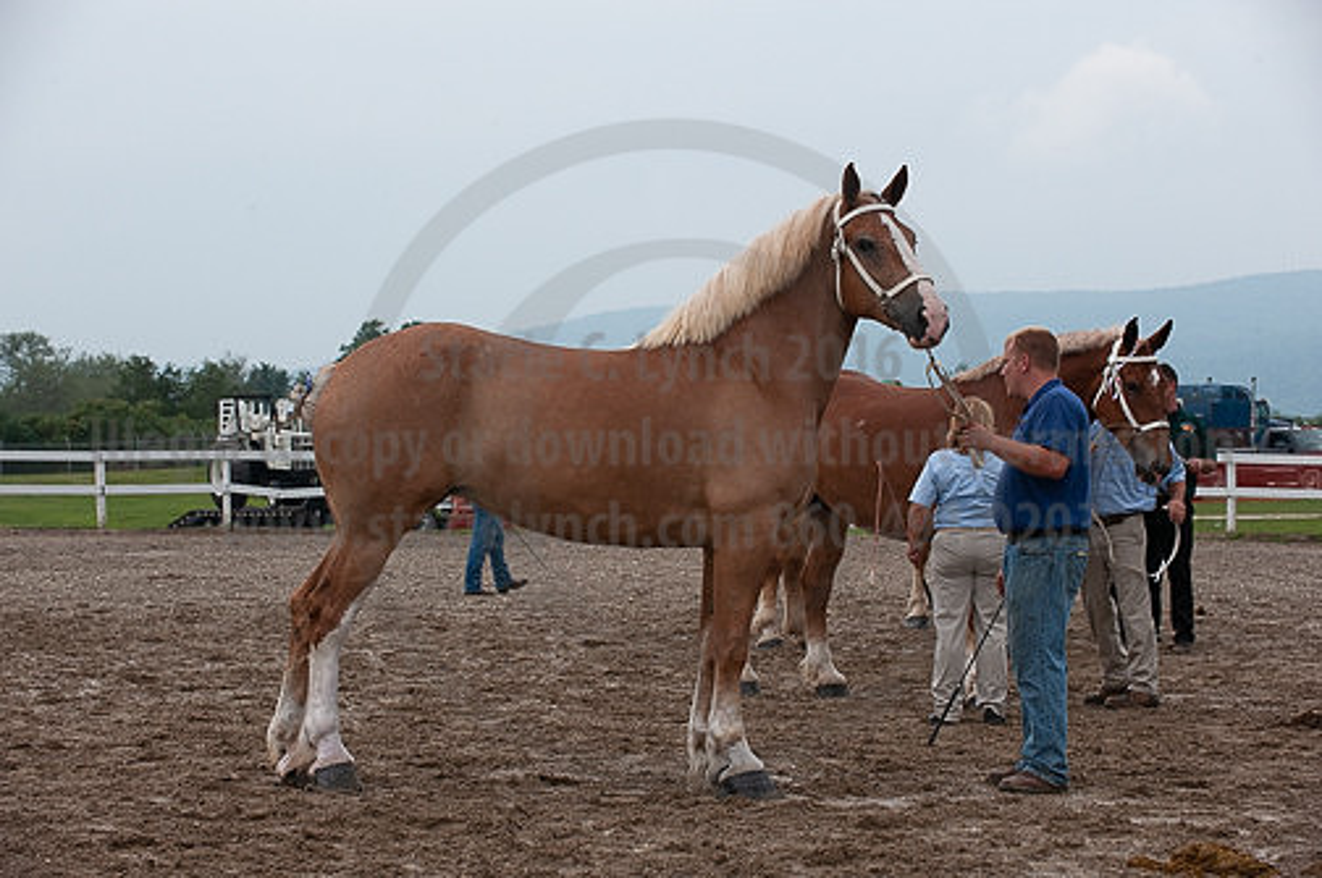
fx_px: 4256
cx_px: 661
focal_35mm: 116
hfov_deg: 17.7
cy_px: 439
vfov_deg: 11.8
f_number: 5.6
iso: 720
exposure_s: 1/1250
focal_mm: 116
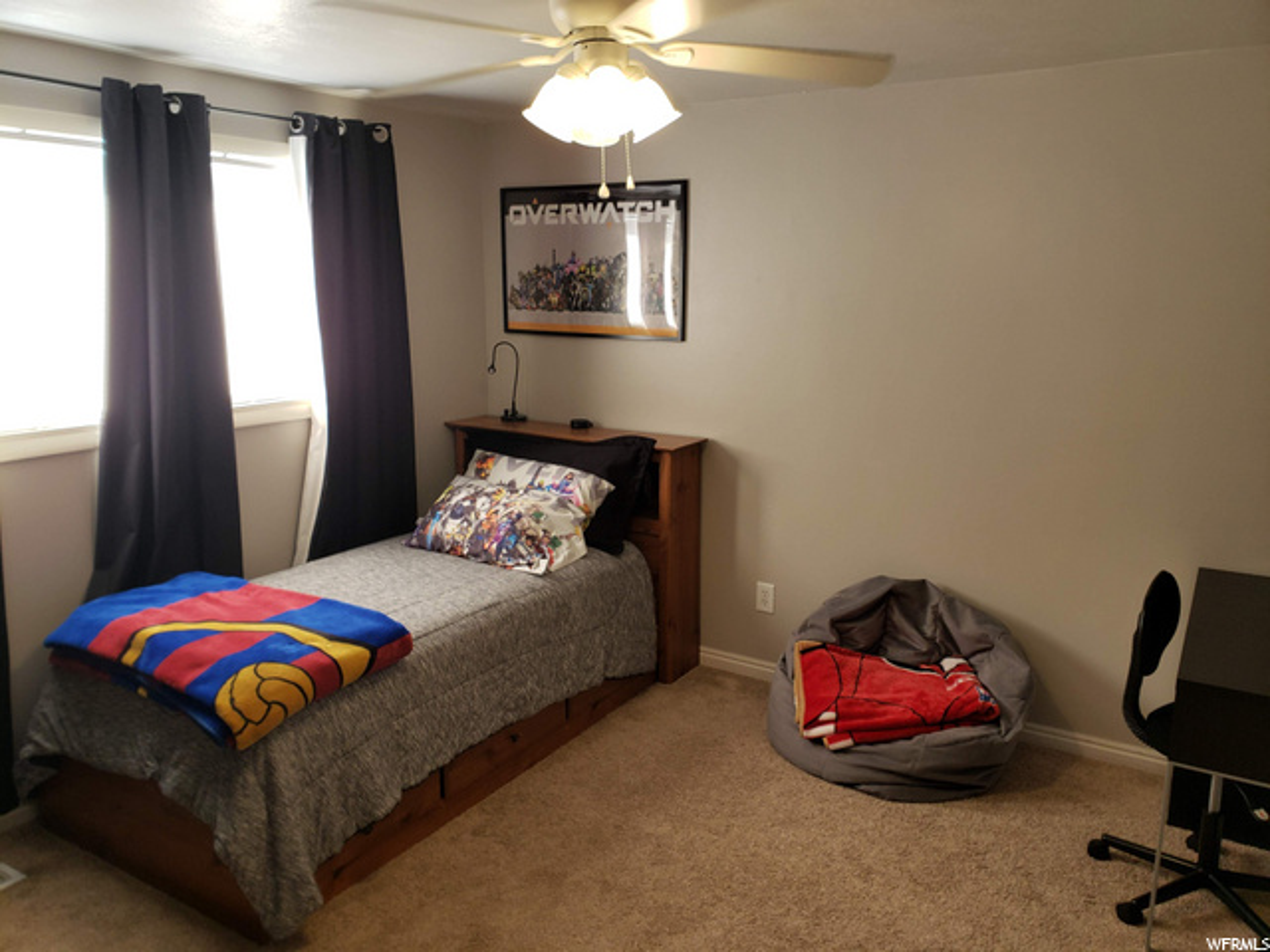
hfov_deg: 67.3
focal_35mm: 26
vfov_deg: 53.1
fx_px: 954
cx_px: 635
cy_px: 476
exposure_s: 1/60
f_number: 2.4
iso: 100
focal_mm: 4.3
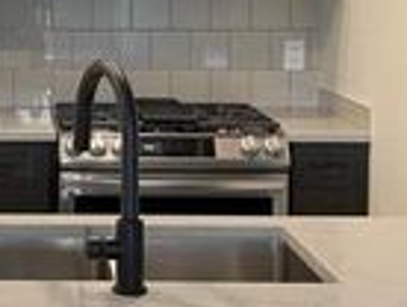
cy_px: 34
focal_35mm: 94
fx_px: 1107
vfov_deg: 15.6
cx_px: 3
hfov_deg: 20.2
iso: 160
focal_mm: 5.1
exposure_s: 1/60
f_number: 1.6
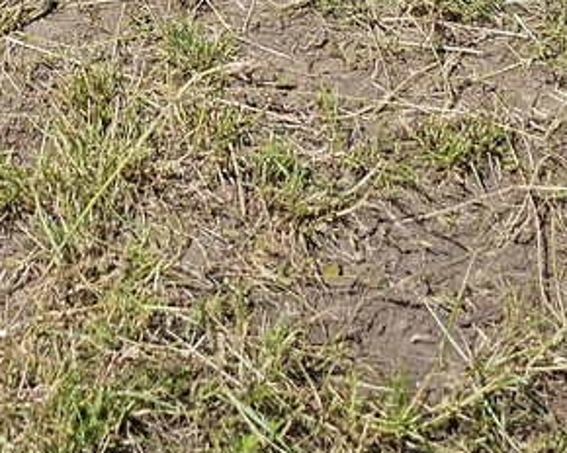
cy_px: -568
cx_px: -189
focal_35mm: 116
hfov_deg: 15.7
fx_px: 1947
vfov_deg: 11.4
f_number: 1.7
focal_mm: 6.3
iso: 10
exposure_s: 1/812
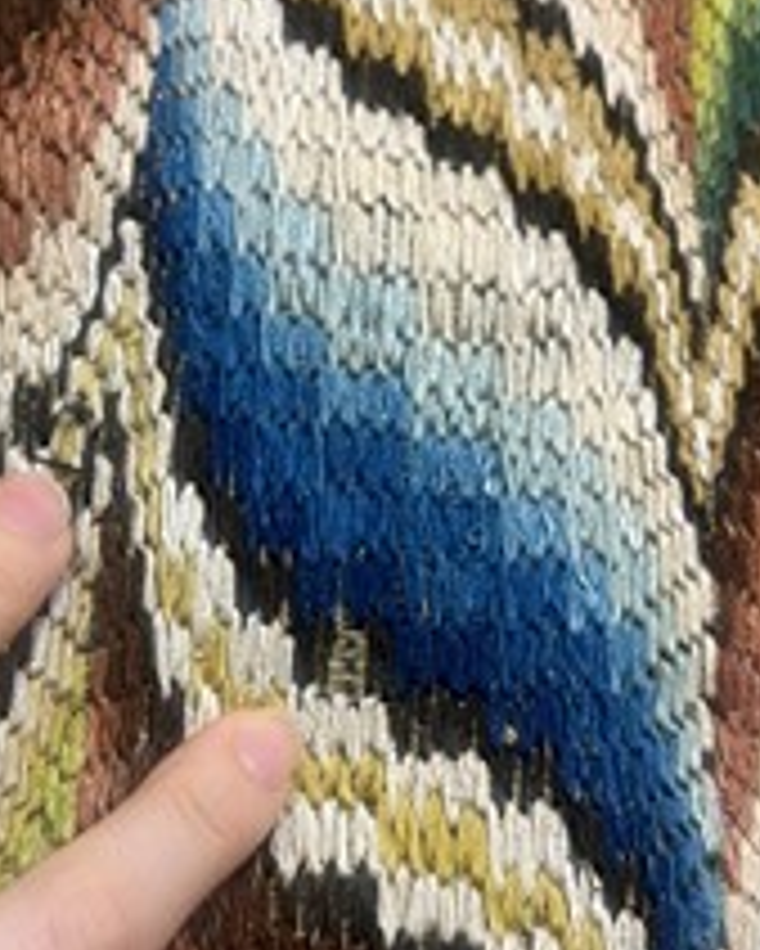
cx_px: 333
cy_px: 495
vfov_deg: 38.8
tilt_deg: +19.5
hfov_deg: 31.4
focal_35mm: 48
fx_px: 1349
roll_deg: -3.2
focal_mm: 5.1
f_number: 1.6
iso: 100
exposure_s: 1/50
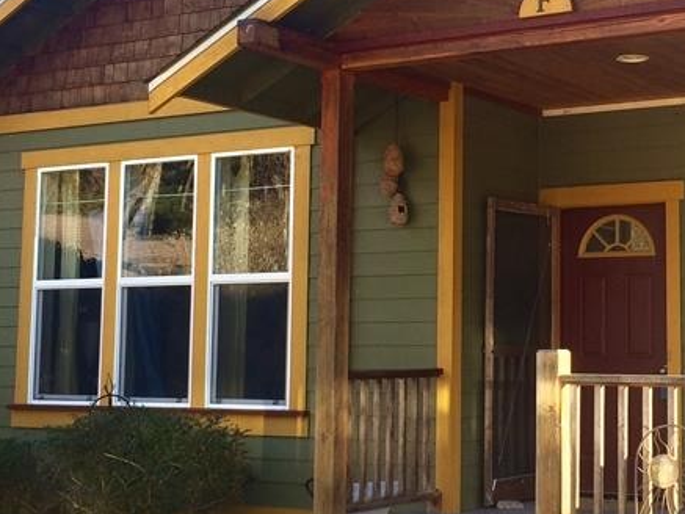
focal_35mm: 68
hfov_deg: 28.1
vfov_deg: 21.6
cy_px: 202
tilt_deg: +5.4
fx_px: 1346
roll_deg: -0.1
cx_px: 524
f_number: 2.2
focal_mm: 4.15
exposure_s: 1/252
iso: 32
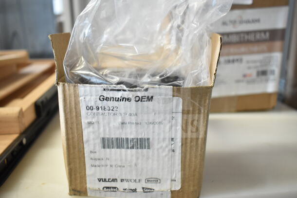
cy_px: 99
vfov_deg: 40.0
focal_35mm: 33
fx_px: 272
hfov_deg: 57.2
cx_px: 148
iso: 1600
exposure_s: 1/60
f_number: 4
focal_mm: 22
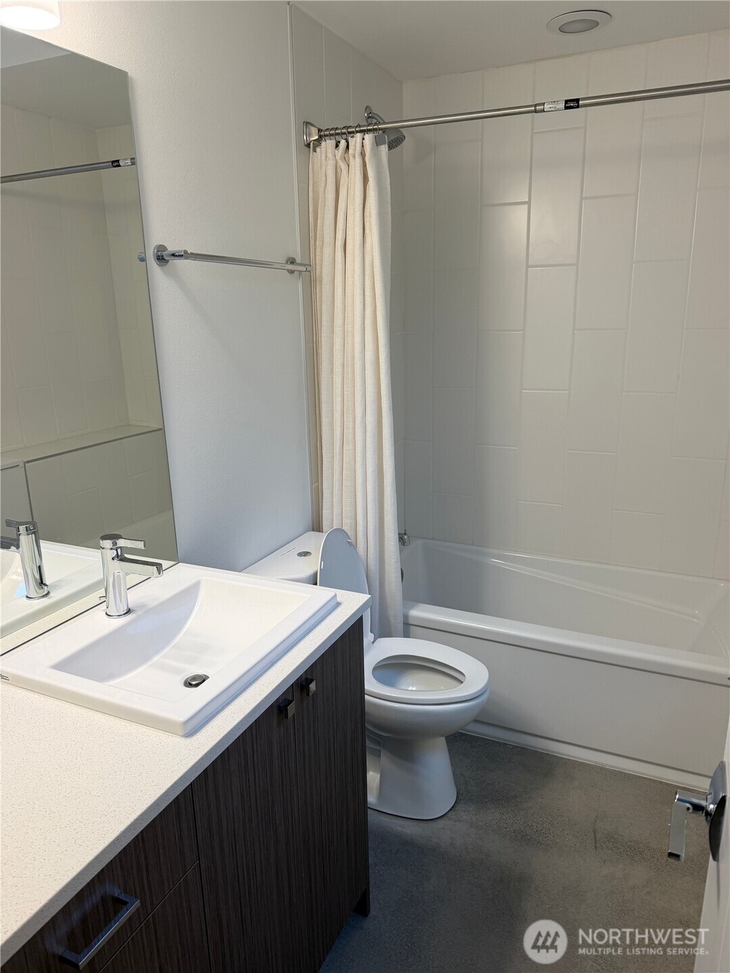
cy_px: 486
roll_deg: +0.7
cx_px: 365
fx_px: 675
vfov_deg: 71.6
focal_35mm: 24
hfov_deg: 56.8
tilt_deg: -15.8
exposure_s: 1/120
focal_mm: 6.76
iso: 80
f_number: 1.78
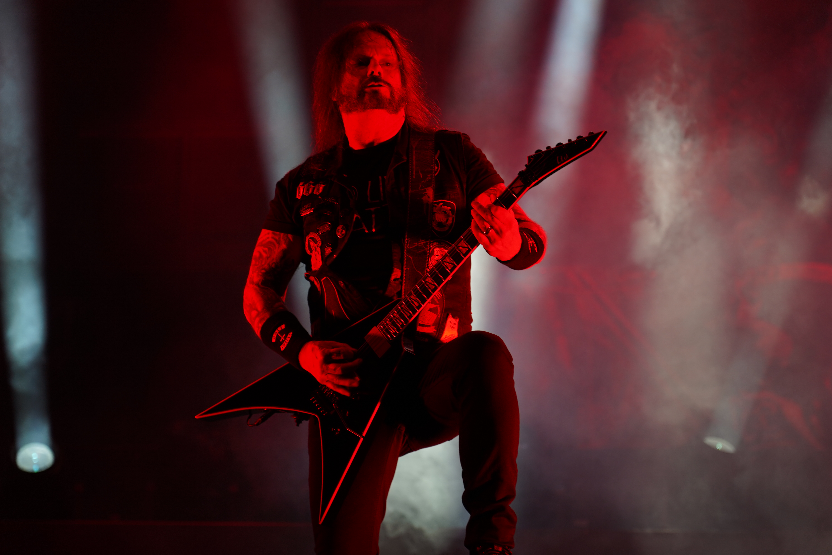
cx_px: 416
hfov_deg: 19.5
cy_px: 278
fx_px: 2426
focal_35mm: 105
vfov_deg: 13.0
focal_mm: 105
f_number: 4
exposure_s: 1/125
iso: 320
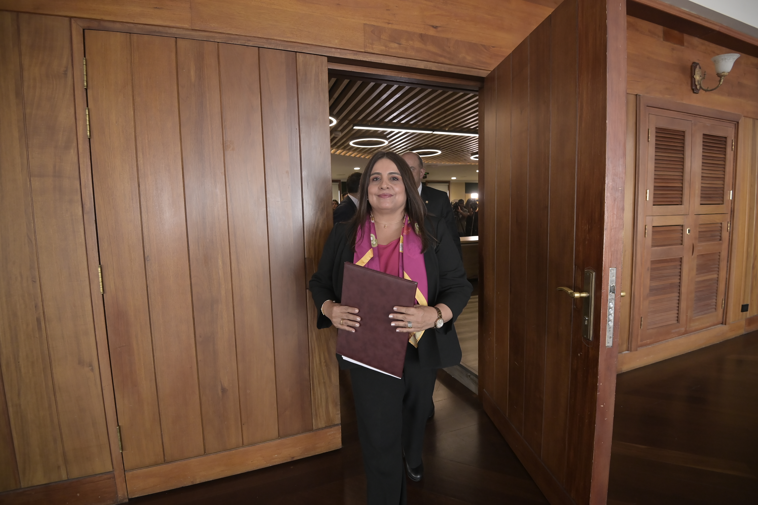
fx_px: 337
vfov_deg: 73.7
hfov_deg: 96.7
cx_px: 379
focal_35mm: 16
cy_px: 252
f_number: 4
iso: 3200
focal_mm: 16
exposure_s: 1/400
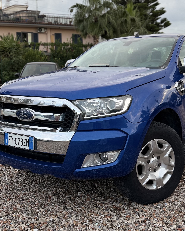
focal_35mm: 44
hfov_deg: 33.9
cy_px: 86
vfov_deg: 41.7
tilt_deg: -4.0
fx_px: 301
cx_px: 122
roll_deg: +1.0
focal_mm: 6.76
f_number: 1.78
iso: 64
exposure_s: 1/234
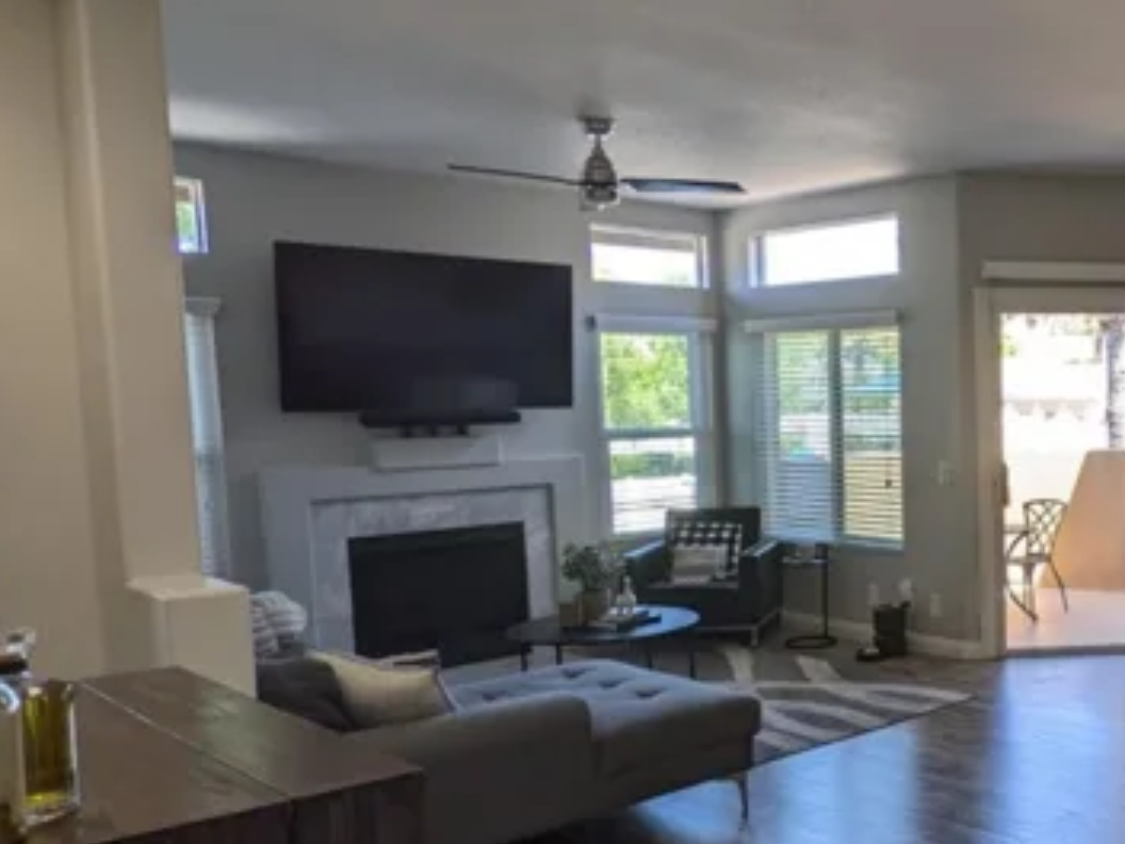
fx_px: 1105
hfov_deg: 45.8
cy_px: 486
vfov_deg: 41.7
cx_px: 1114
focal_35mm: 34
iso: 47
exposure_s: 1/120
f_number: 2.2
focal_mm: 2.22
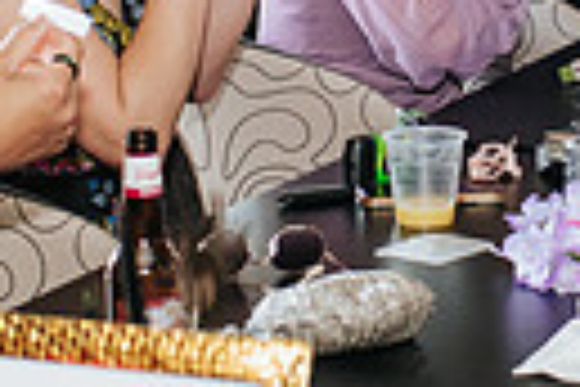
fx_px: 2835
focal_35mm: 176
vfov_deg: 7.7
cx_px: 451
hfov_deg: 11.6
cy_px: -111
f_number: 3.5
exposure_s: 1/200
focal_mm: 35
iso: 900
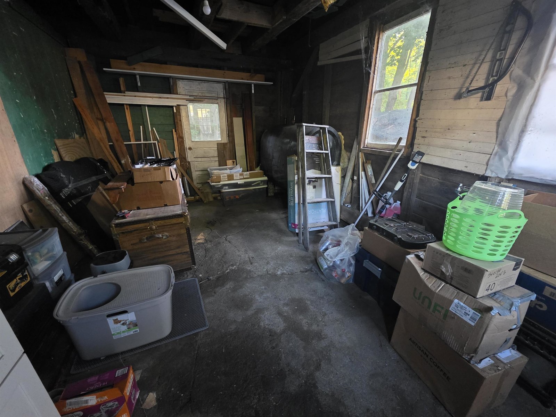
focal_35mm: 13
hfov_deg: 106.2
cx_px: 278
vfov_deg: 89.9
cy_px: 208
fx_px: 209
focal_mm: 2.2
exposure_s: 1/60
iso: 800
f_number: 1.9
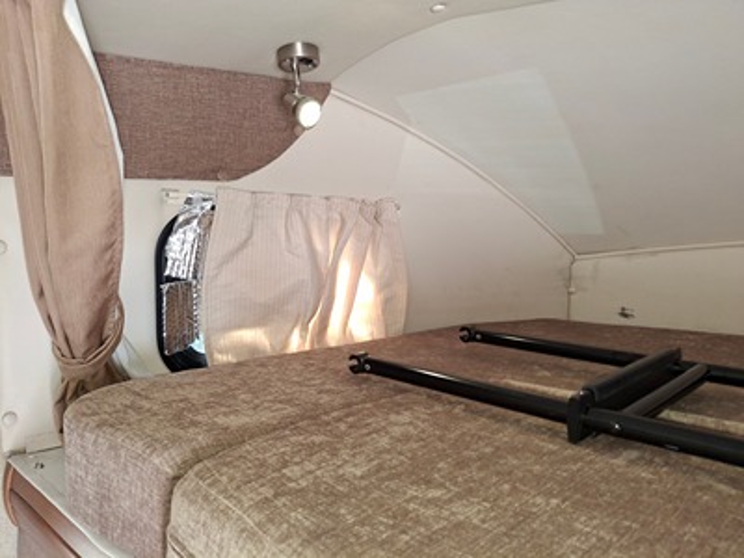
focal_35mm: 25
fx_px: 537
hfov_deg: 69.4
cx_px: 372
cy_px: 279
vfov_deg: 54.9
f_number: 1.8
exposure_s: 1/60
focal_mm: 4.69
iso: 25
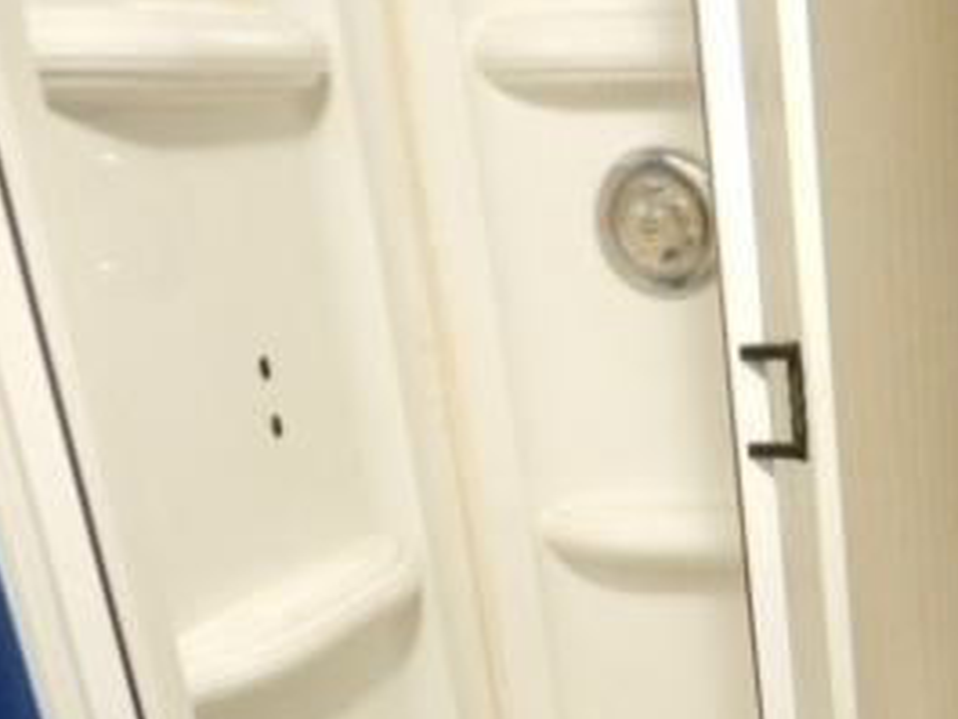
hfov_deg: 29.8
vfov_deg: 23.6
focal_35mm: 58
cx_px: 1063
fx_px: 1606
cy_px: 795
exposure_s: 1/3
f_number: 3.4
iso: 800
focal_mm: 4.3
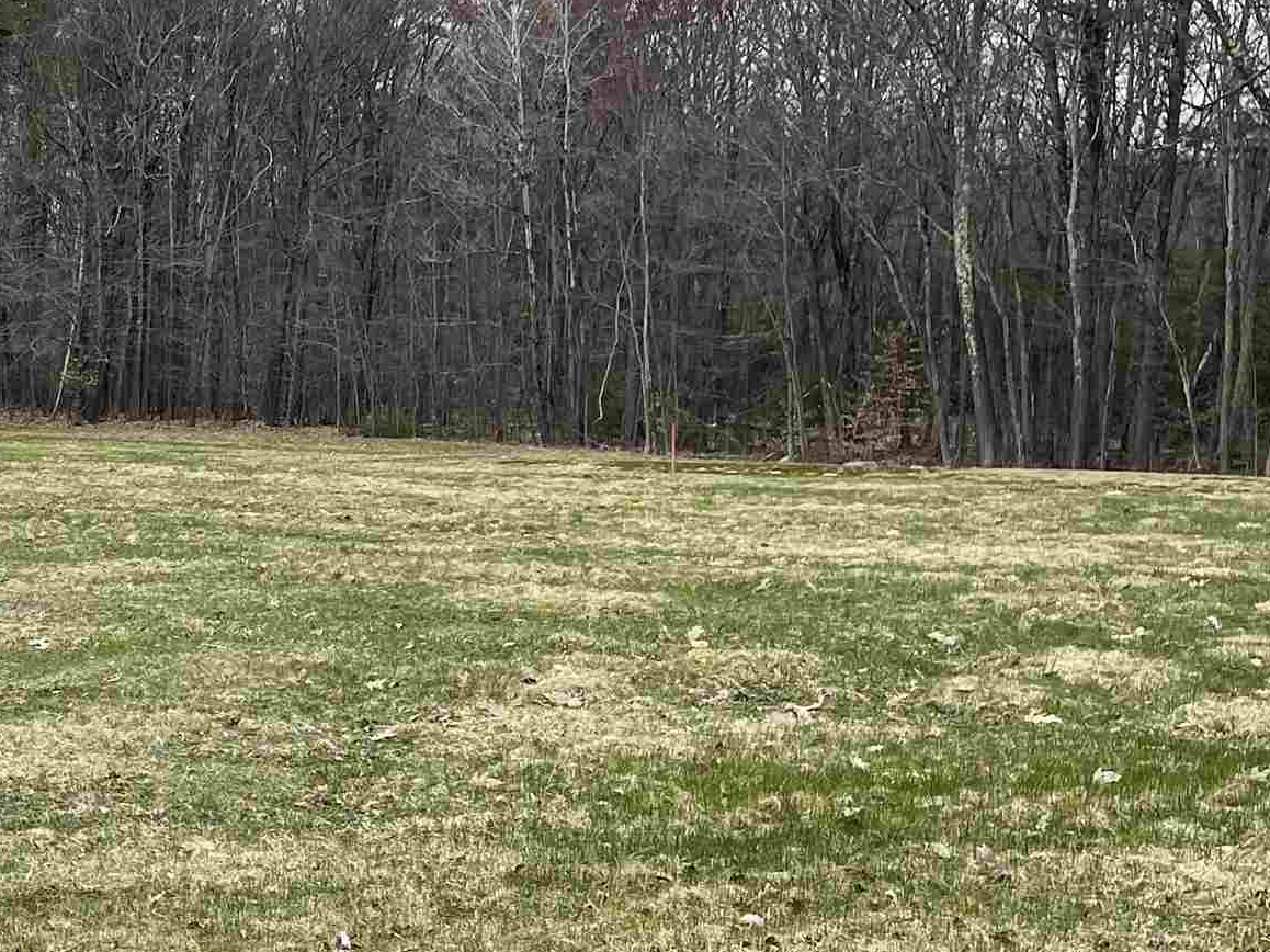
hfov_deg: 24.7
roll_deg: -0.3
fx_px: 2531
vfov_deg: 21.1
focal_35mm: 69
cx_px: -358
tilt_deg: -7.5
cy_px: 705
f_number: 1.6
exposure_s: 1/923
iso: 32
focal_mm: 5.1
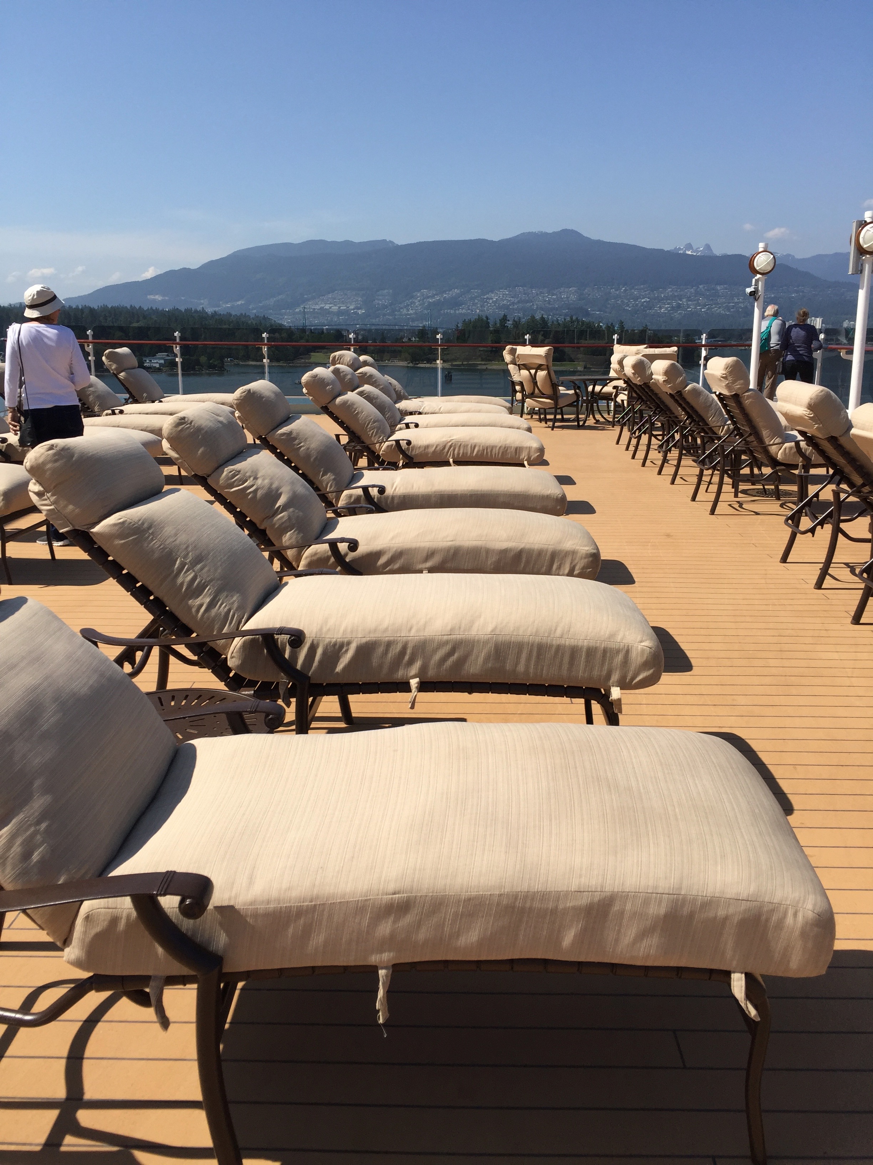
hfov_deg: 48.2
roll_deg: +0.1
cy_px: 582
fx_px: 975
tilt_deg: -13.5
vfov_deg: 61.7
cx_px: 436
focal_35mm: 29
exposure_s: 1/2475
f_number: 2.2
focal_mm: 4.15
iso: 32
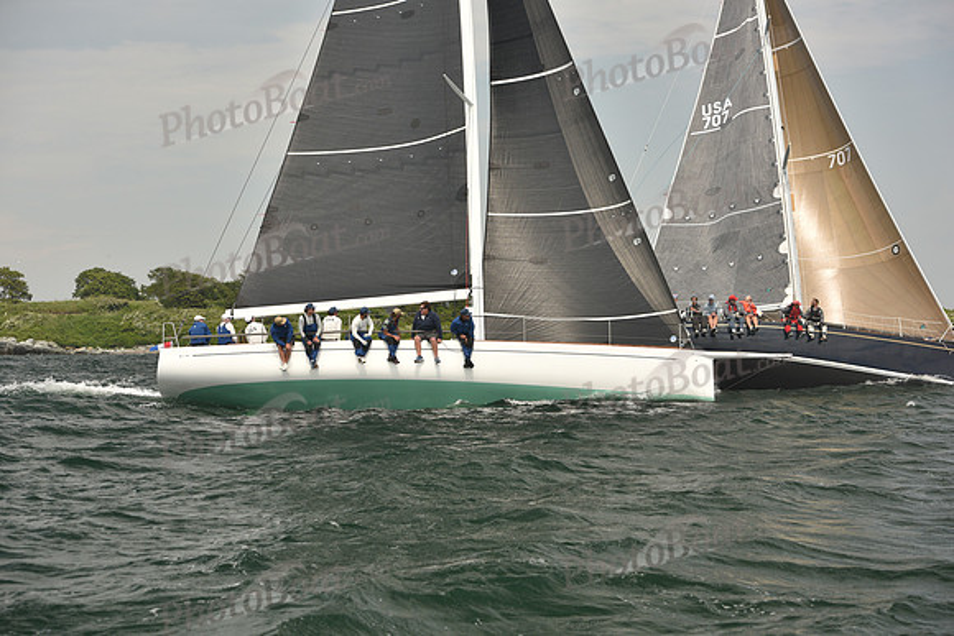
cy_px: 318
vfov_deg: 19.5
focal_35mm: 70
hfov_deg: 28.8
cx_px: 477
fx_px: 1855
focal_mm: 70
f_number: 6.3
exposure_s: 1/640
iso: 250
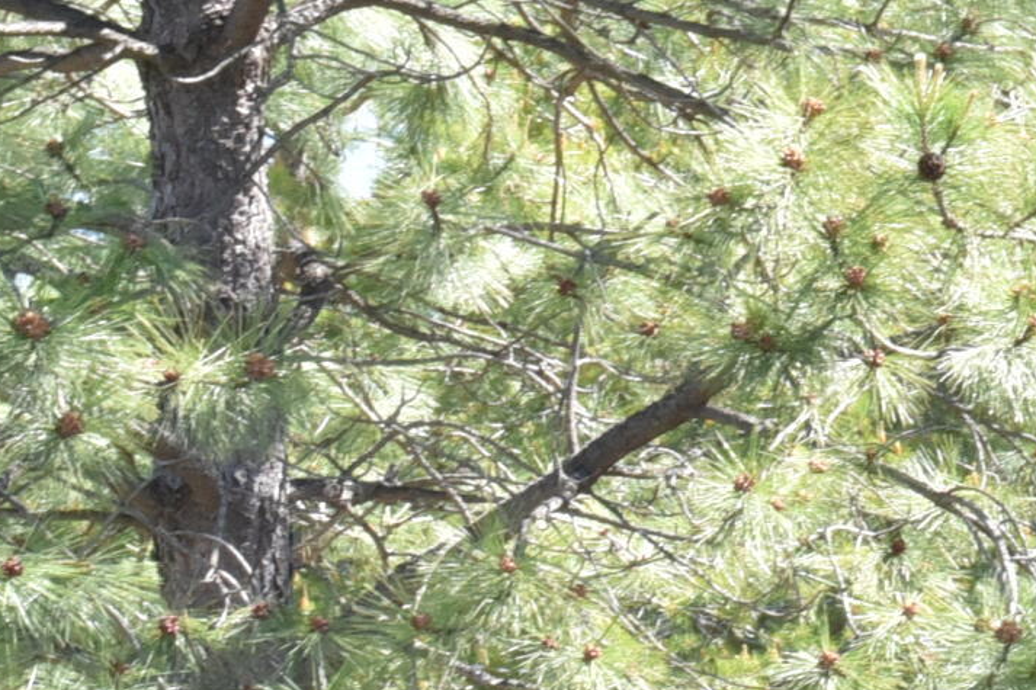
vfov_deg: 6.7
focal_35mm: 202
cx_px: 2159
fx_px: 5811
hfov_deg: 9.4
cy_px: 860
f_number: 22
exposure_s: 1/50
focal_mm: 48
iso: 1250
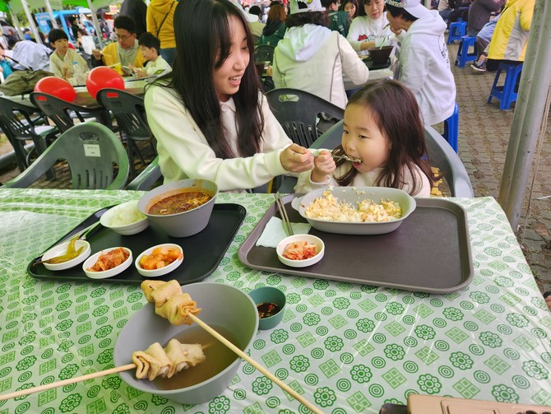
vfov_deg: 58.9
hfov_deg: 73.9
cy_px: 207
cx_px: 276
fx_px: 366
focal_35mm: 23
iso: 64
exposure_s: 1/180
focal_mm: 5.4
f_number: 1.8
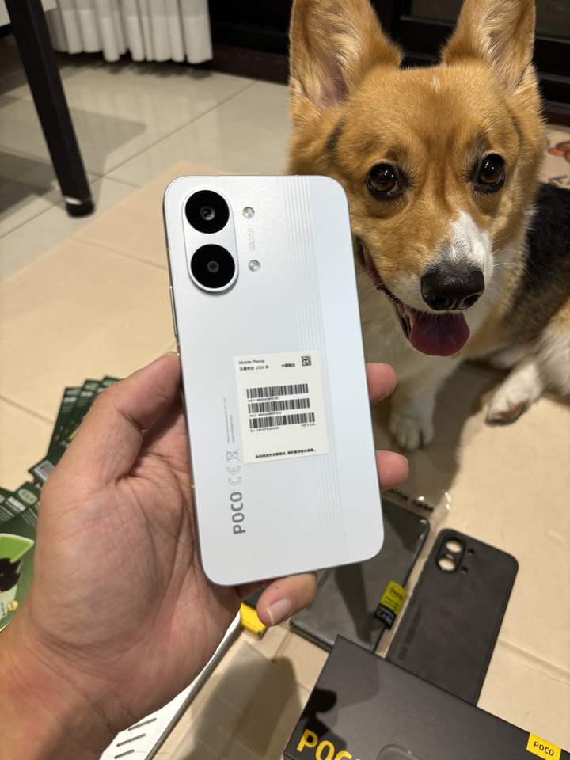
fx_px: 571
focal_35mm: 26
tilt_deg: -45.8
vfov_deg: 67.3
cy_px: 380
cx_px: 285
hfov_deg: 53.1
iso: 100
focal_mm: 5.96
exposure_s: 1/120
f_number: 1.6
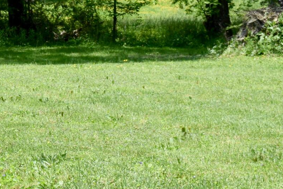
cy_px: 80
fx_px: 1375
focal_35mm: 175
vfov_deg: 7.9
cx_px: -209
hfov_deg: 11.0
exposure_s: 1/320
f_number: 9
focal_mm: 31
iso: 200
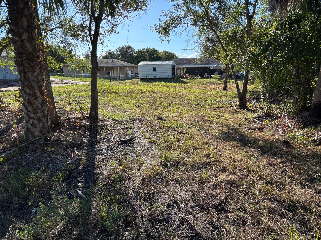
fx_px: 241
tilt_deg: -11.0
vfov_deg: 53.1
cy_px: 120
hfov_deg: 67.3
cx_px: 160
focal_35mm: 26
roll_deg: -0.4
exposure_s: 1/1164
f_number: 1.6
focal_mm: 5.96
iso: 50
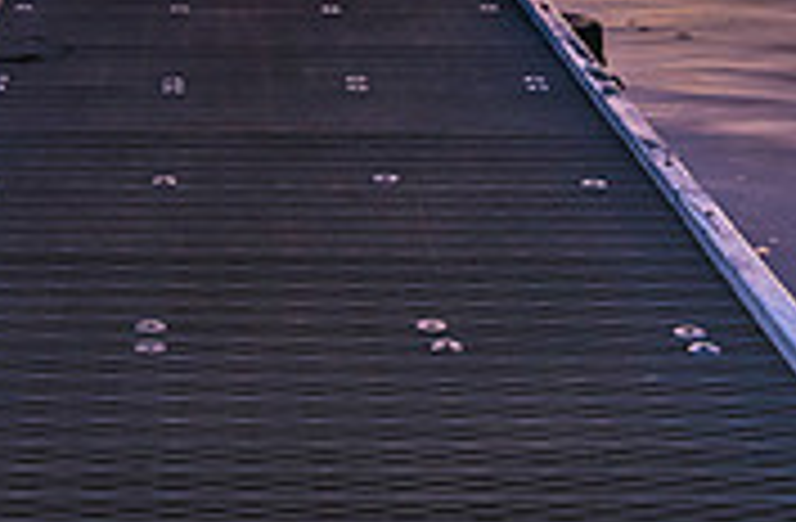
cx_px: 162
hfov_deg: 22.7
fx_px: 1958
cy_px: -310
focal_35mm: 89
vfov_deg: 14.0
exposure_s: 1.3
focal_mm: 18
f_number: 8
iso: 100
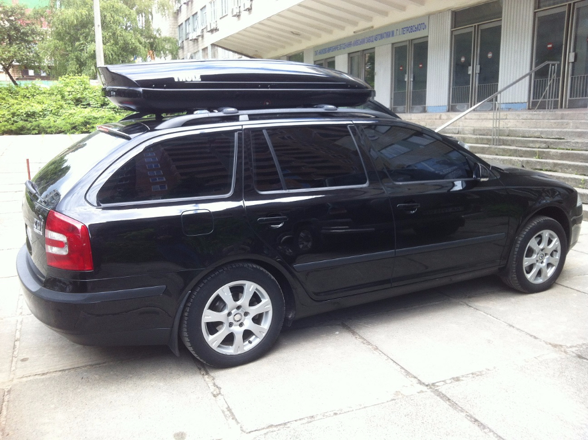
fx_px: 594
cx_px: 294
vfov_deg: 40.6
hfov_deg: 52.7
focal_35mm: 35
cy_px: 220
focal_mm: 3.85
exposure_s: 1/167
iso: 80
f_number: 2.8
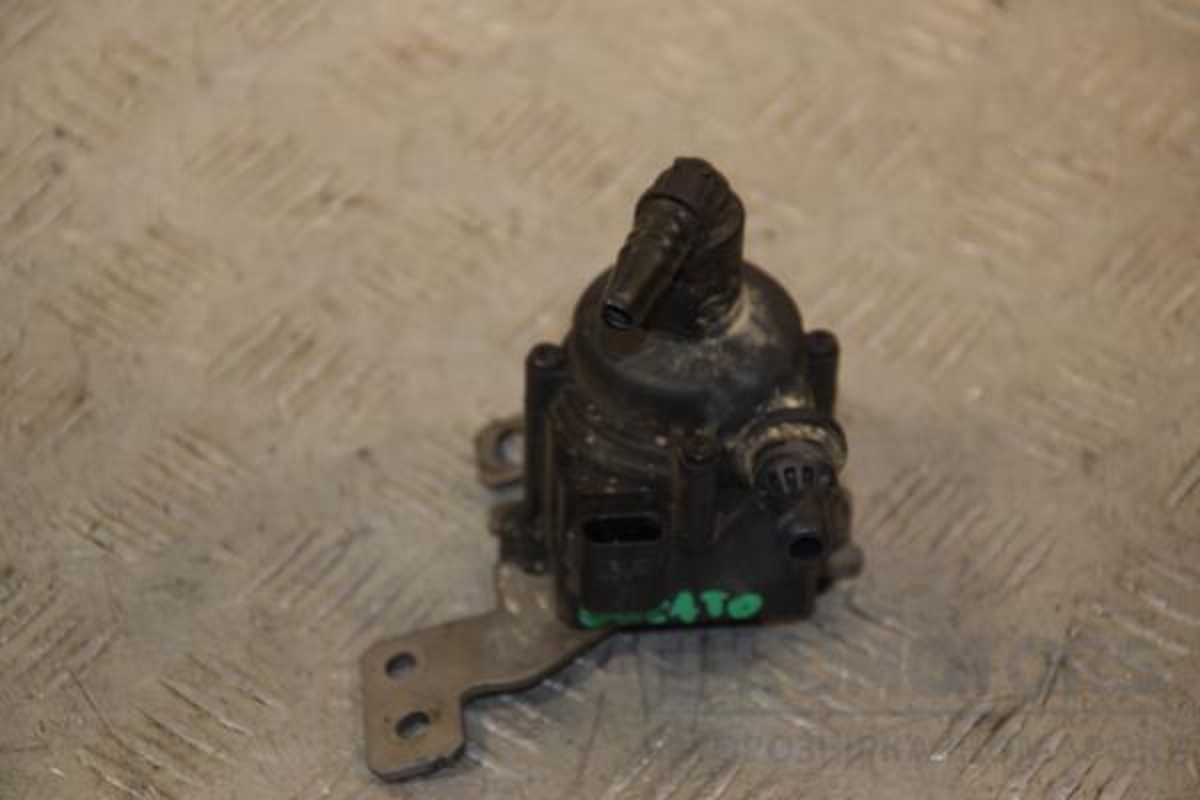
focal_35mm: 135
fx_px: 4500
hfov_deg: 15.2
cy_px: 400
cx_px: 600
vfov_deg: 10.2
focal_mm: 90
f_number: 6.3
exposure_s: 1/200
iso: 800
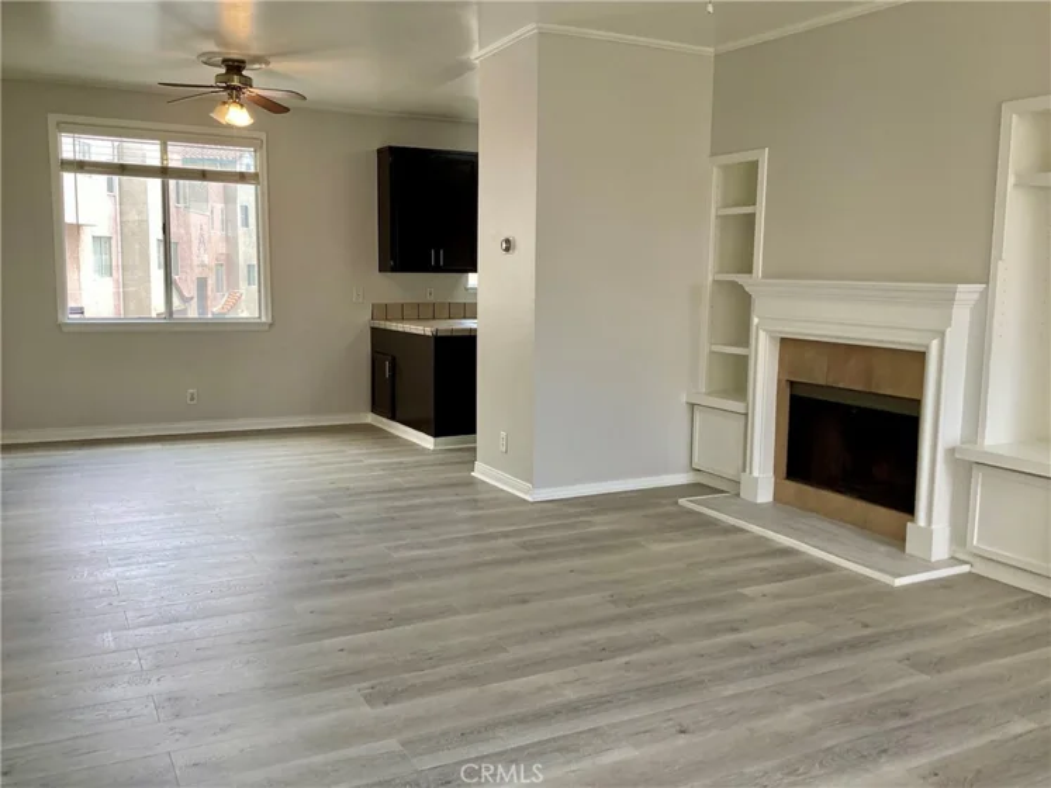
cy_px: 394
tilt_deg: -9.7
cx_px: 526
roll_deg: -1.6
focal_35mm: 31
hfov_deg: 58.4
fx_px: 941
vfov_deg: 45.4
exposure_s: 1/120
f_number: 2.4
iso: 64
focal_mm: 3.3
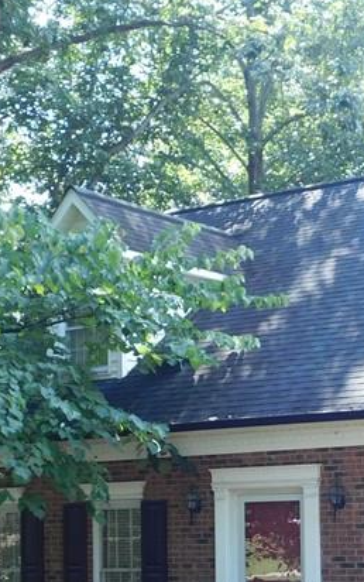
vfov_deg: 25.6
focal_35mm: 79
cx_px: 470
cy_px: 477
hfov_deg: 15.7
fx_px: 1252
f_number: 3.2
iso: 125
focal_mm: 5.3
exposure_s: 1/125
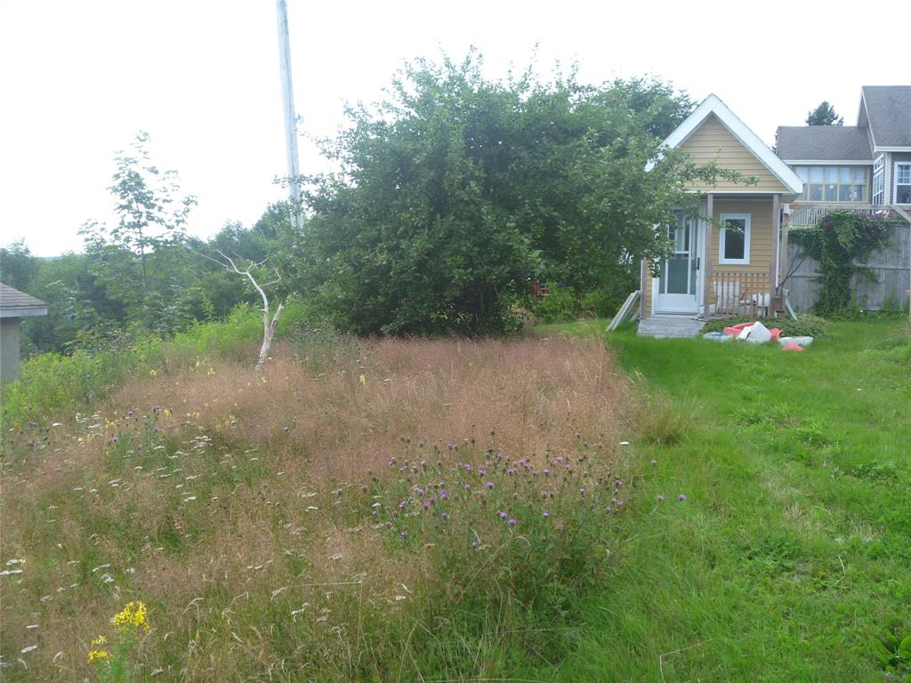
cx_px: 456
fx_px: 921
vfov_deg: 40.7
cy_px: 342
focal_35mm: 35
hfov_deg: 52.6
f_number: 3.5
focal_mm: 6.3
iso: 80
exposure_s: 1/160
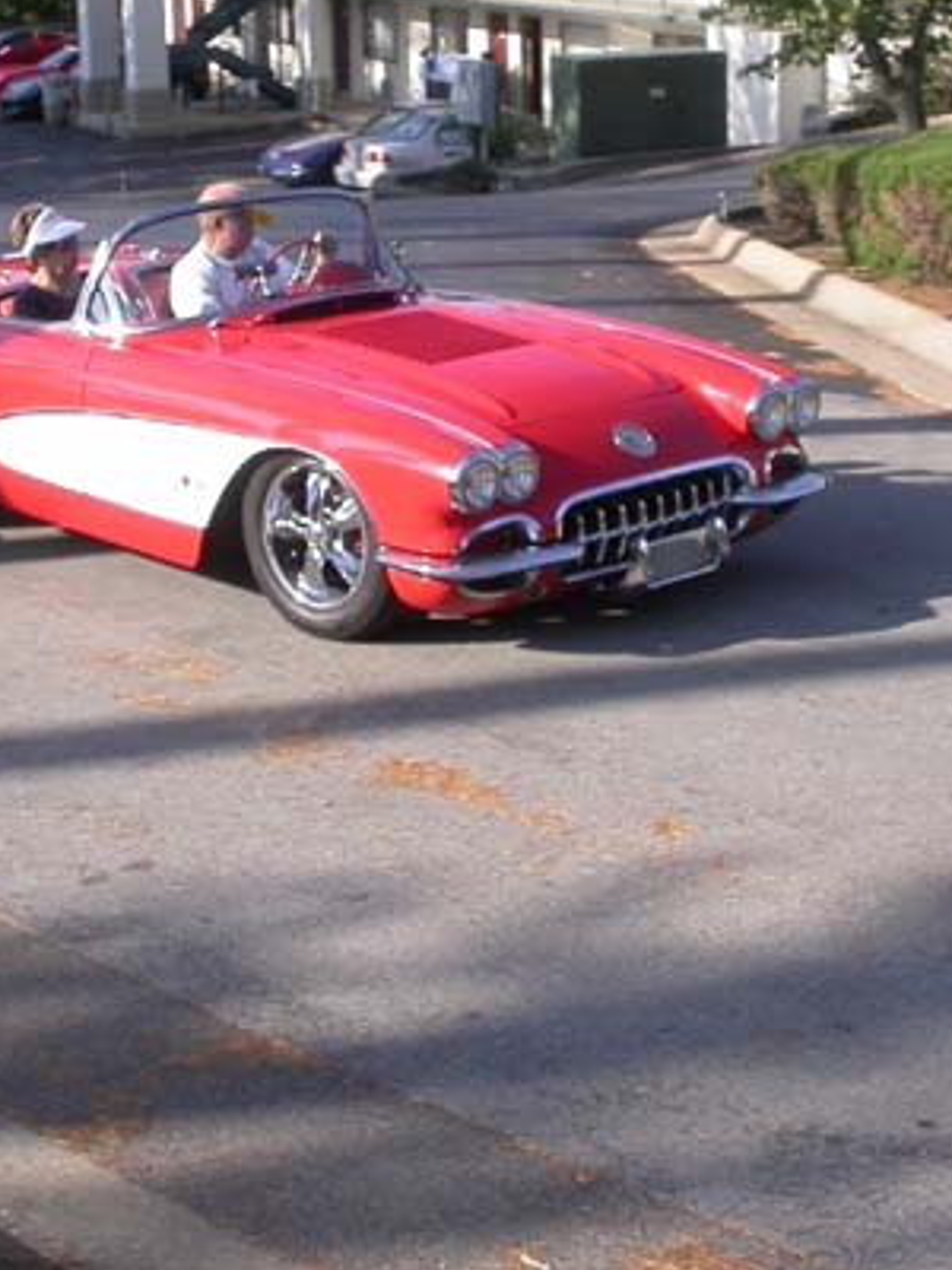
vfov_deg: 25.5
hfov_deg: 19.4
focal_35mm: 76
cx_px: 444
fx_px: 2787
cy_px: 406
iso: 100
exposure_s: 1/235
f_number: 6
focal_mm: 7.85
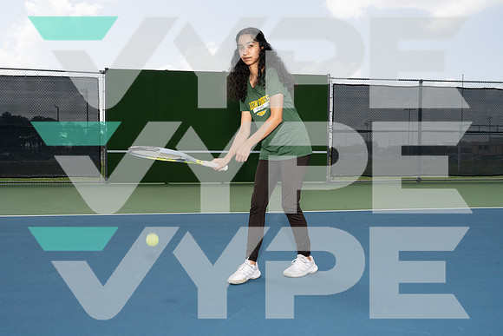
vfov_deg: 41.1
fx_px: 447
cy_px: 168
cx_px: 252
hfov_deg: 58.7
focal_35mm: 32
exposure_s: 1/250
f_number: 10
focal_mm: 32
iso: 160
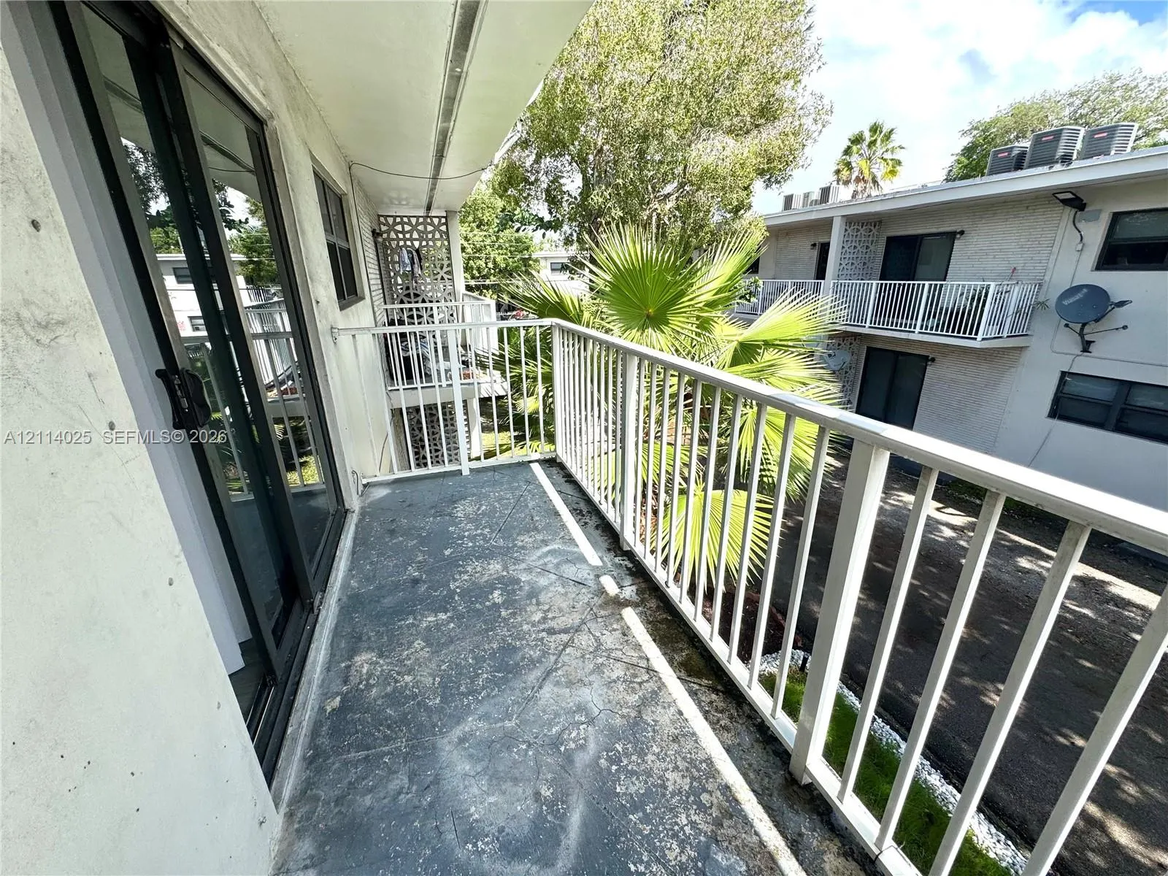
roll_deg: +1.2
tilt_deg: -18.9
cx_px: 584
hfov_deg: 102.1
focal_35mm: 14
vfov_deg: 85.7
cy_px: 438
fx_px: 472
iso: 40
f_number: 2.2
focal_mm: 2.22
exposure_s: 1/1063
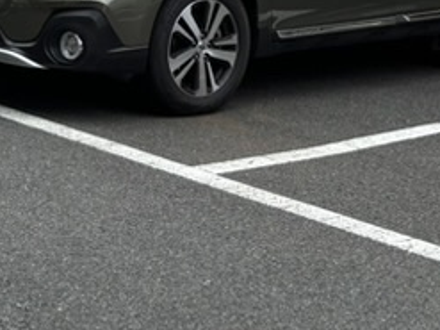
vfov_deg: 12.6
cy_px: -235
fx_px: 1372
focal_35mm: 108
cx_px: 153
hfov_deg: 18.2
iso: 50
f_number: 1.6
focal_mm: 5.96
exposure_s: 1/2193
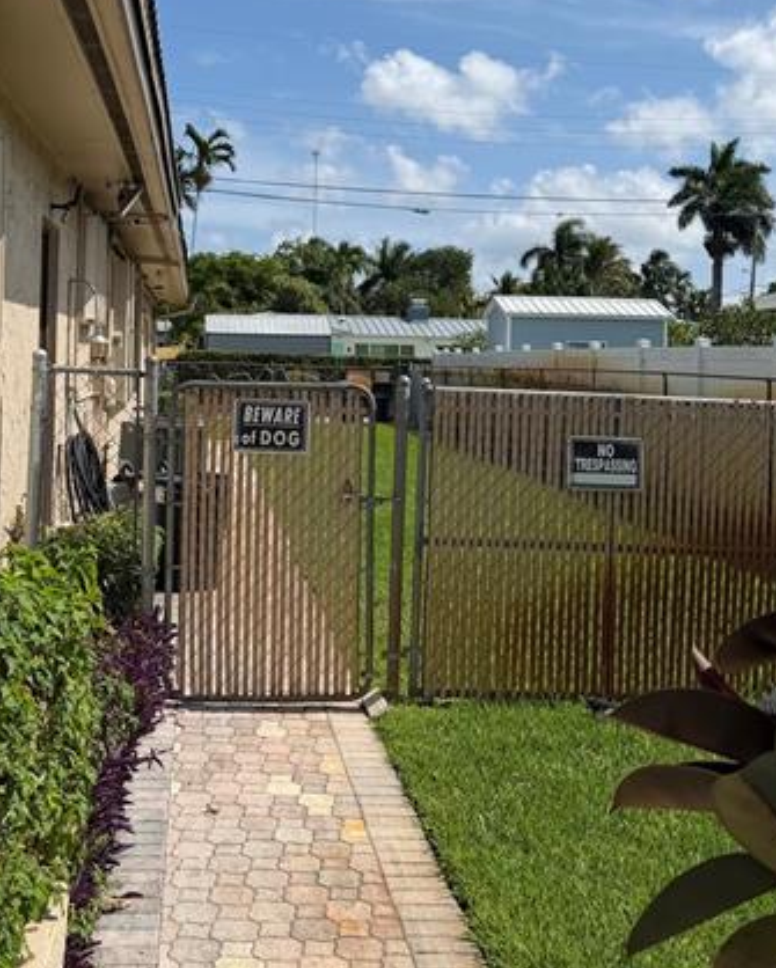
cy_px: 340
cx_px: 327
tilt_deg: +3.4
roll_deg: -0.4
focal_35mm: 43
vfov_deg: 42.4
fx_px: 1233
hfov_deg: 34.9
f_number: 1.78
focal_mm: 6.76
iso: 80
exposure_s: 1/7353
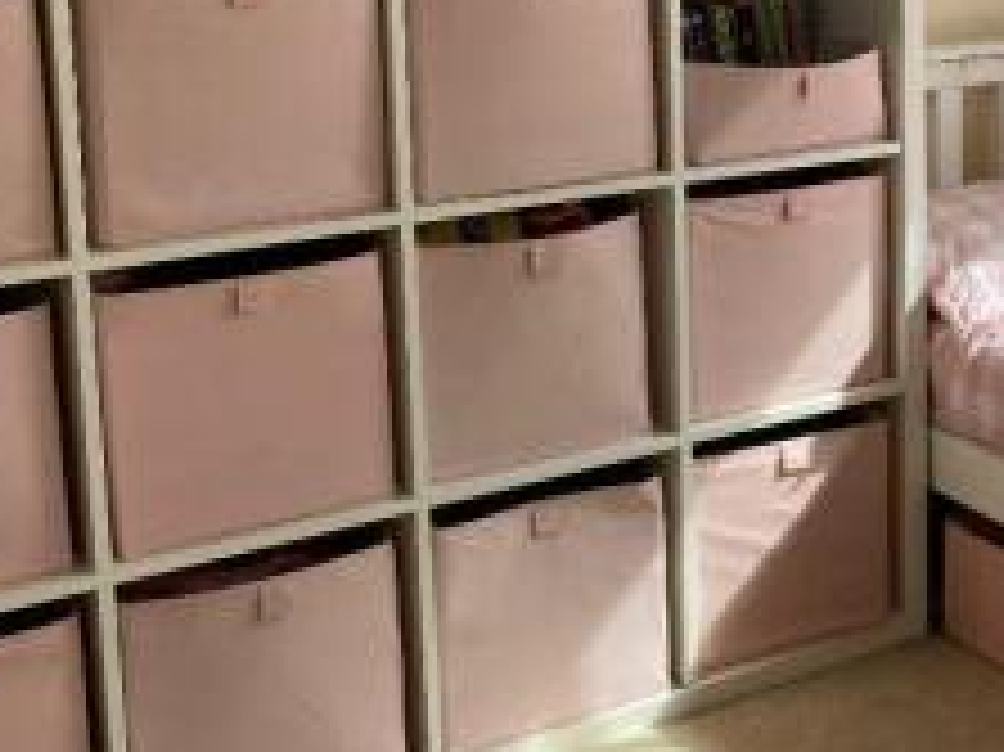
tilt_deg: -9.7
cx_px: 1101
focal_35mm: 68
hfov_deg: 26.4
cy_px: 92
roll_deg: +0.0
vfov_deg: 21.2
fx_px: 1971
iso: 32
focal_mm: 4.25
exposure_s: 1/169
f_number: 1.8
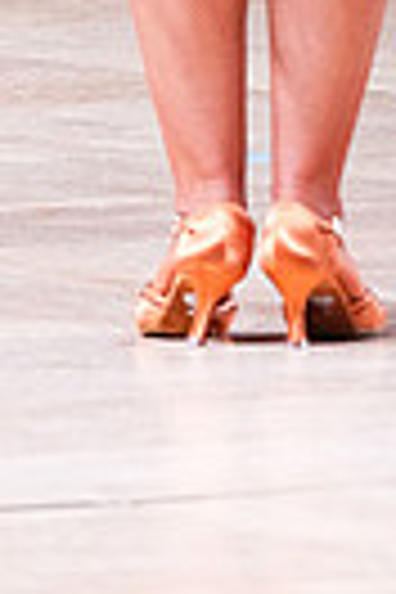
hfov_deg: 2.5
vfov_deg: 3.7
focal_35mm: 546
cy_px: -608
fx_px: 9008
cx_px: -65
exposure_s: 1/400
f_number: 4
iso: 3200
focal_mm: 124
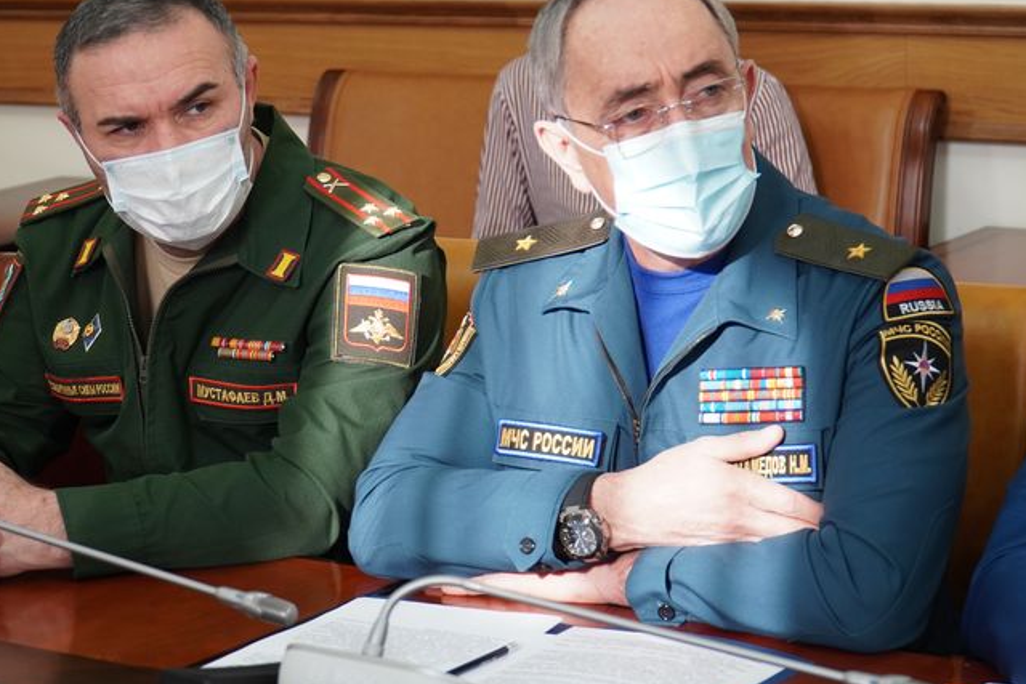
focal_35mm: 96
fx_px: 2726
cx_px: 454
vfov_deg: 14.3
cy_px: 281
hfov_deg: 21.3
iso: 1000
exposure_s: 1/160
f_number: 4
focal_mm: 51
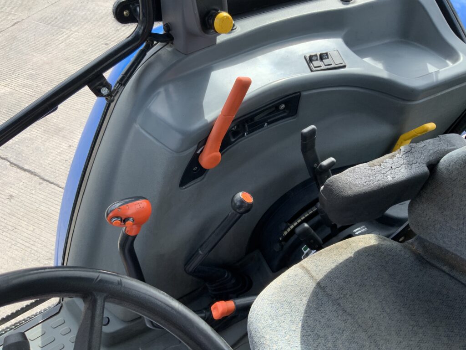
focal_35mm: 29
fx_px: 390
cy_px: 175
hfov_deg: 61.7
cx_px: 233
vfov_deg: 48.2
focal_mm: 3
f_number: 1.8
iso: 16
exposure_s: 1/310
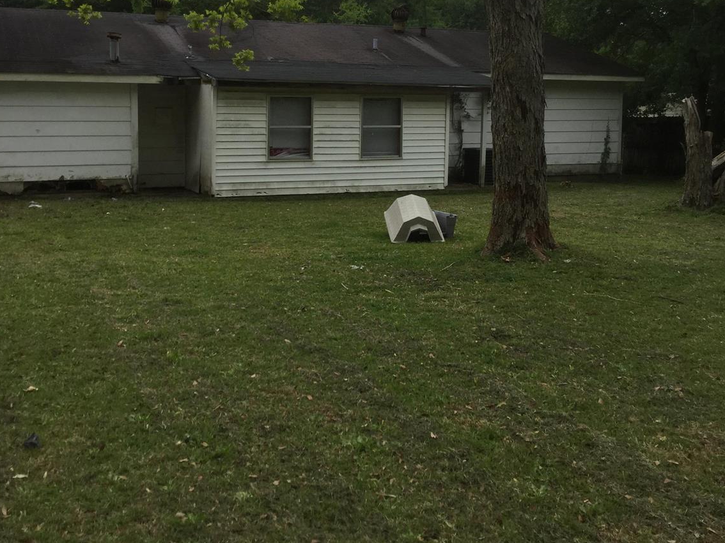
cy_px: 165
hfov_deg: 44.8
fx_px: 879
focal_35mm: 42
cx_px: 362
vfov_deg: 33.9
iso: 25
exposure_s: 1/886
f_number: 2.4
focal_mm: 3.3
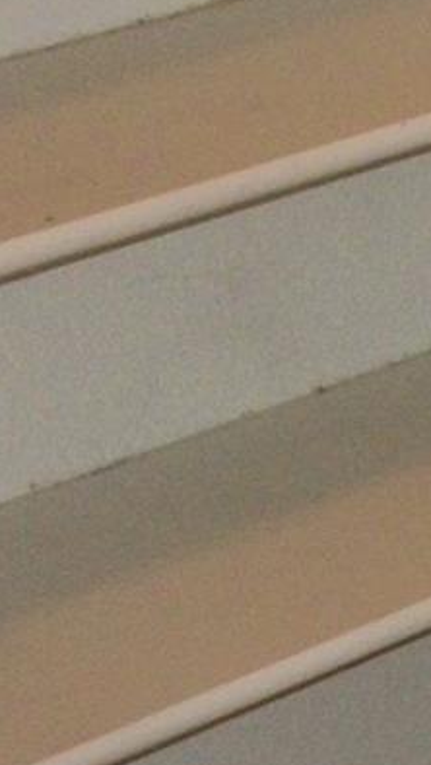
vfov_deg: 11.8
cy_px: 727
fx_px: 3673
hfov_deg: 6.1
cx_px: 1363
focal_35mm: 181
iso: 160
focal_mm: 5.7
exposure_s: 1/30
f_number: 2.9
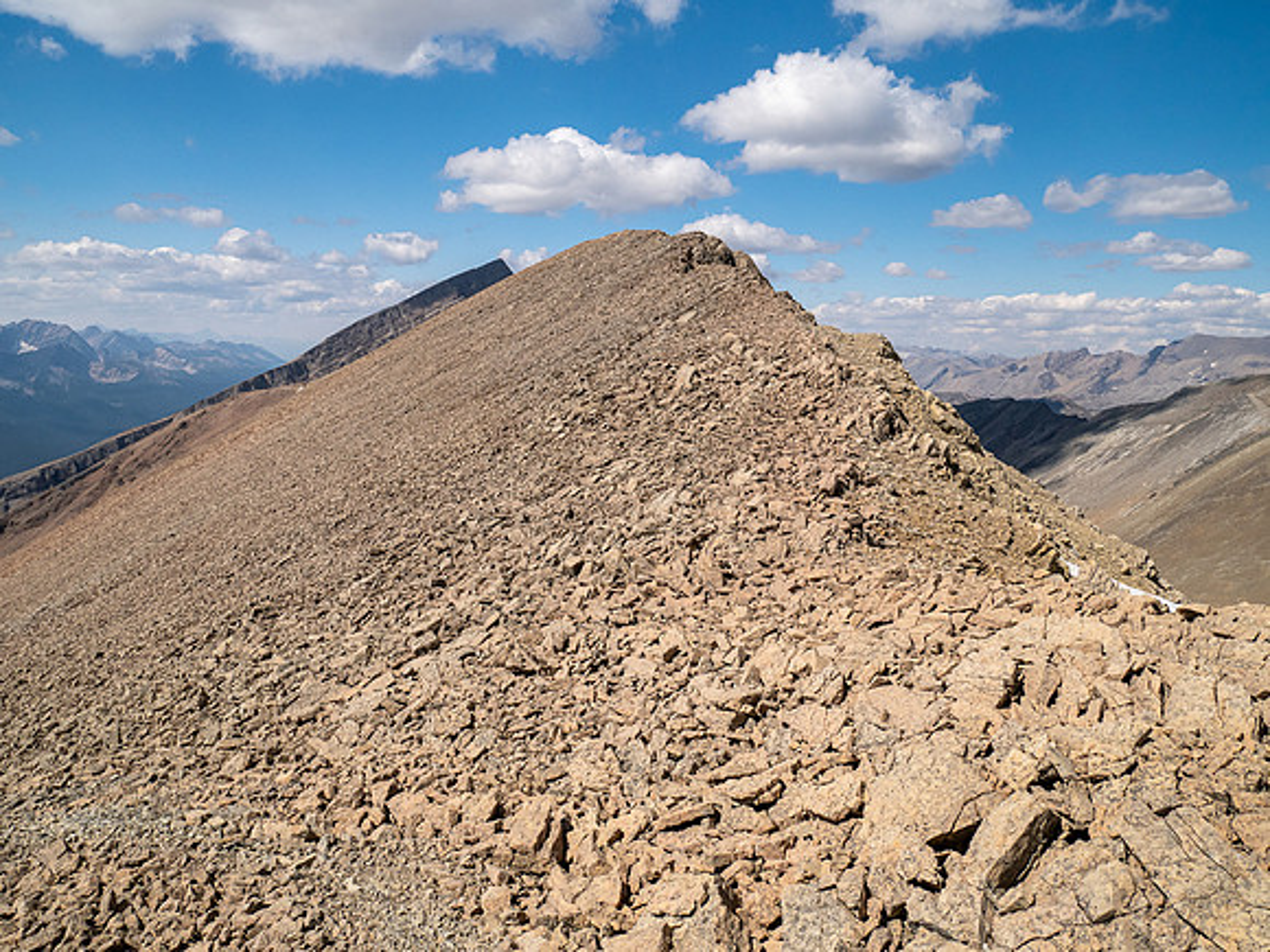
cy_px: 476
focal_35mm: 24
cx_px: 635
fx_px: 881
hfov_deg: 71.6
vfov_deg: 56.8
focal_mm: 12
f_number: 9
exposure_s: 1/400
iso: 200
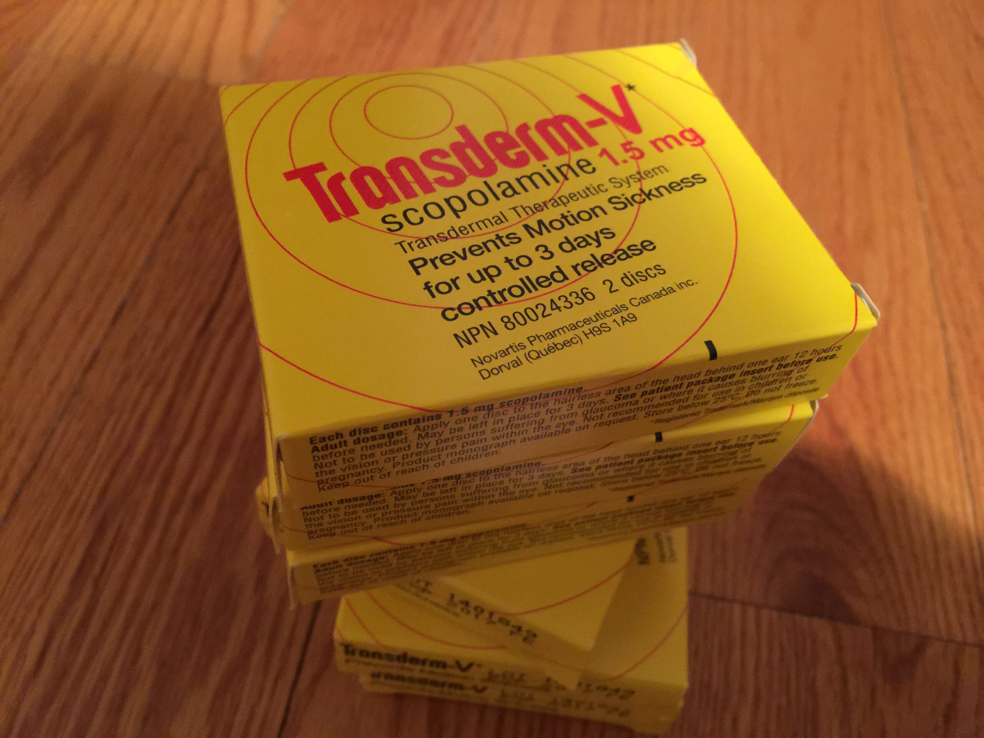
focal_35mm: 29
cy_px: 369
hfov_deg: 61.7
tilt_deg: -54.3
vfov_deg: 48.2
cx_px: 492
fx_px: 824
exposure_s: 1/4
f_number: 2.2
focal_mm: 4.15
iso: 100
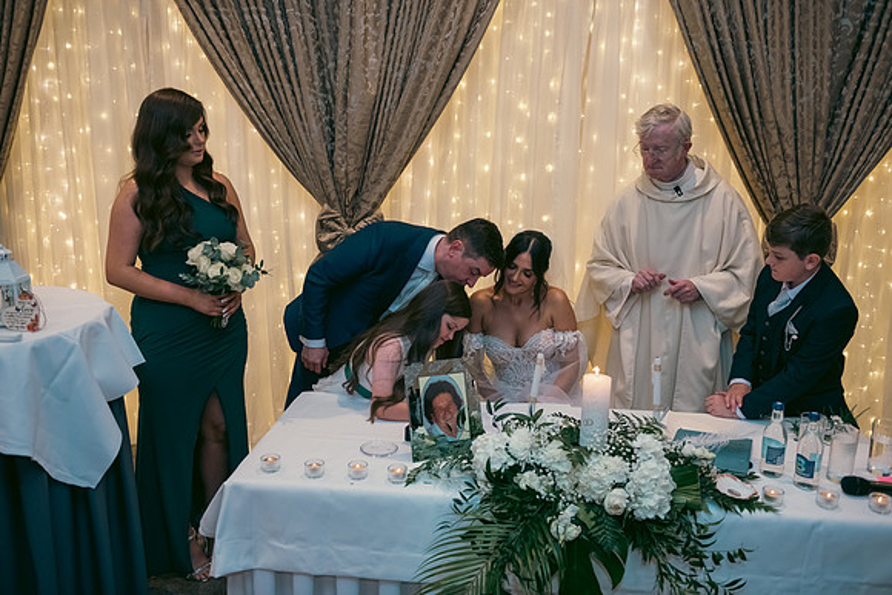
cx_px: 446
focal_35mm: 29
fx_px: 719
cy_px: 298
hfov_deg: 63.6
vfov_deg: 45.0
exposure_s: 1/160
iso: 800
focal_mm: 29
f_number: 3.5
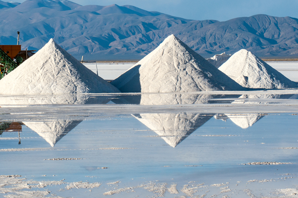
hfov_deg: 8.5
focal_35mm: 243
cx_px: 51
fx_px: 2010
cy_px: 27
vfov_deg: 5.6
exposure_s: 1/320
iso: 200
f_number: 22
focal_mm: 135
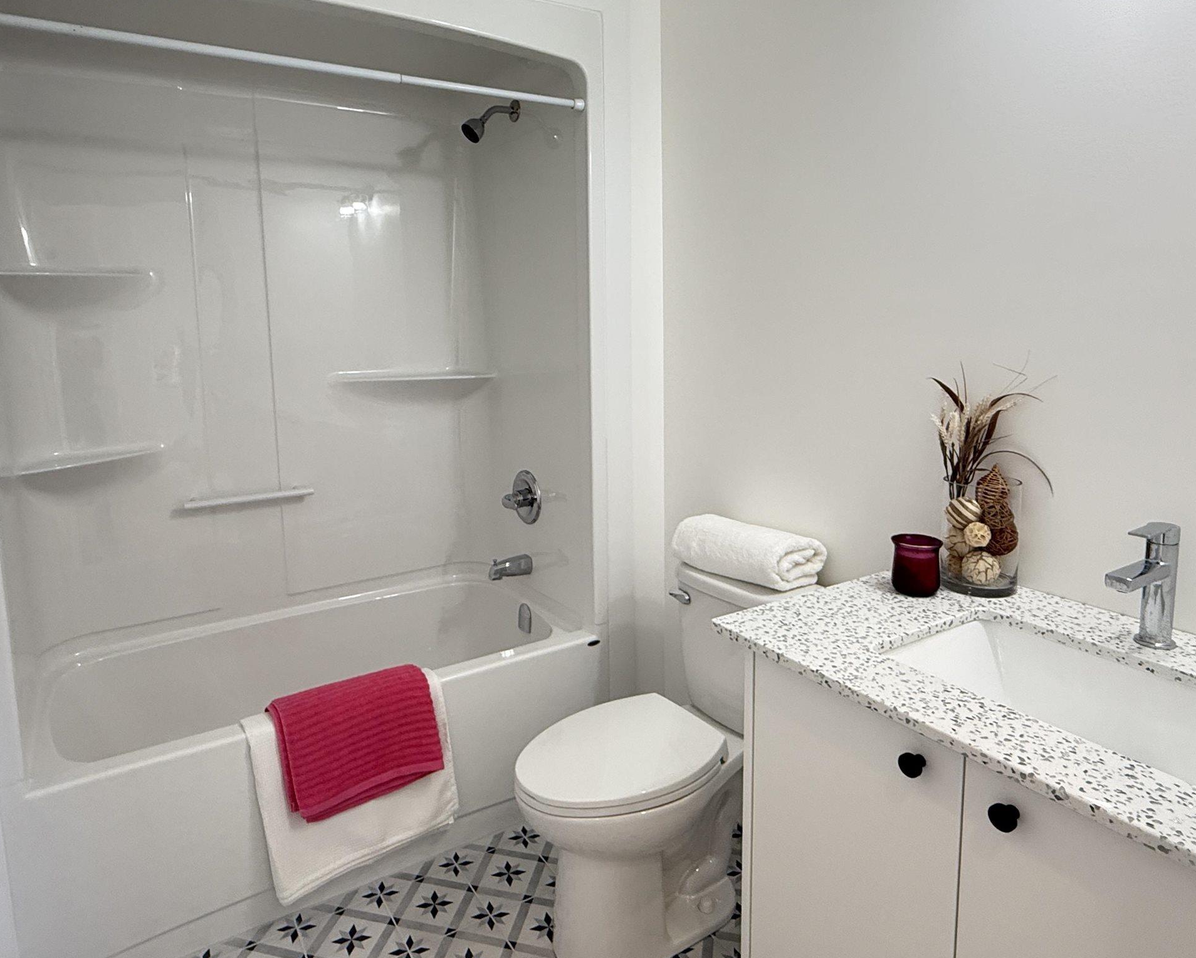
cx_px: 549
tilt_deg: -7.2
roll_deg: +1.3
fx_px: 779
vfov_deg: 62.9
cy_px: 419
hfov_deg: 74.9
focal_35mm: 22
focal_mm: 2.22
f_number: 2.2
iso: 250
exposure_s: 1/120
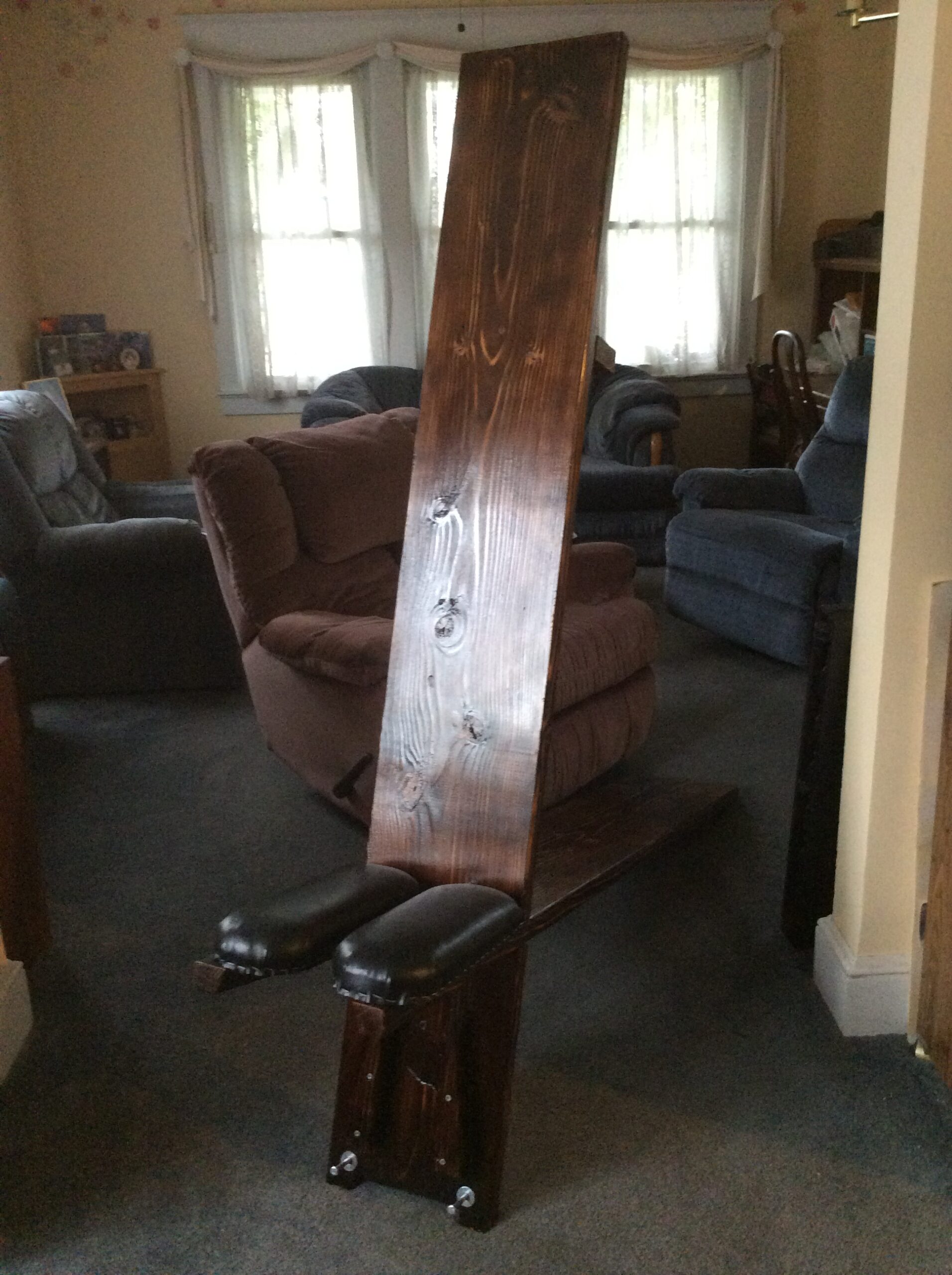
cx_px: 476
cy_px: 638
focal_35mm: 33
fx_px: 1213
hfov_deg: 42.8
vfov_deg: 55.4
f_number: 2.4
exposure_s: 1/20
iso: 320
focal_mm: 3.3
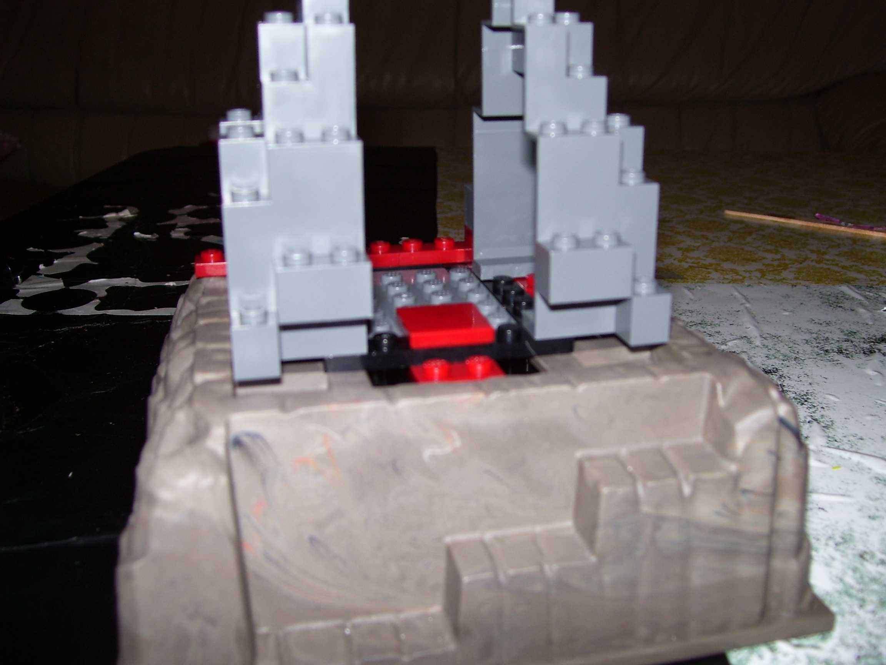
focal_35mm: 36
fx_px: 921
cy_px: 332
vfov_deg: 39.7
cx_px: 443
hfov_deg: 51.4
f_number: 2.7
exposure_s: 1/60
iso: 80
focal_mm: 6
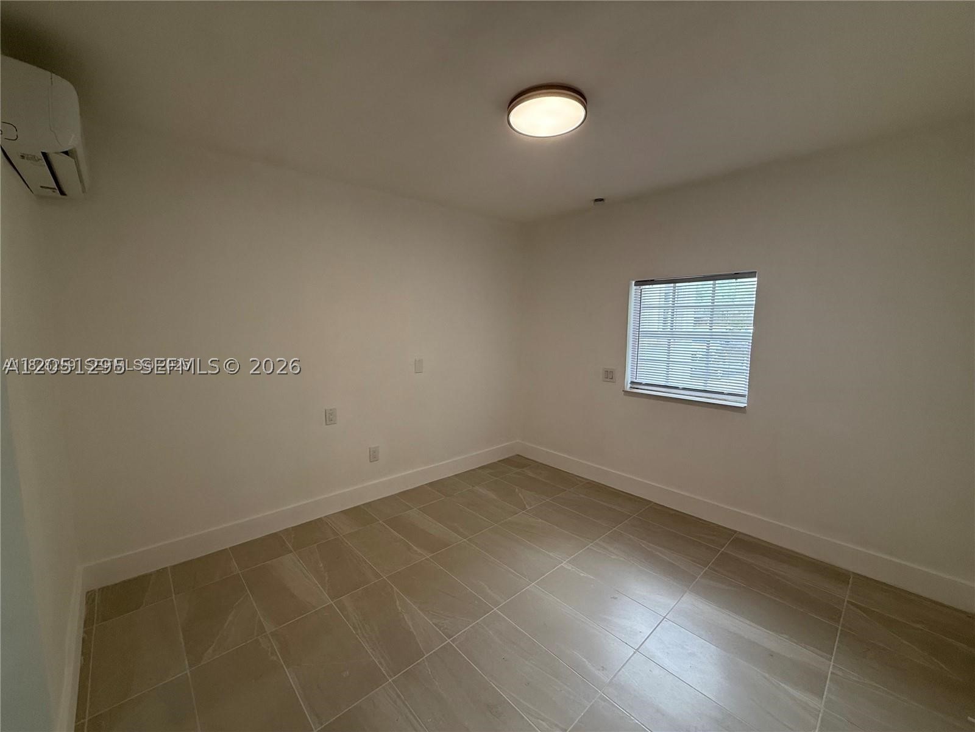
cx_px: 488
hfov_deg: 102.1
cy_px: 366
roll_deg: -0.2
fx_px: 394
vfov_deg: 85.7
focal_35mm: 14
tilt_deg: -6.2
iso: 80
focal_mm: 2.22
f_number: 2.2
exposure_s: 1/120
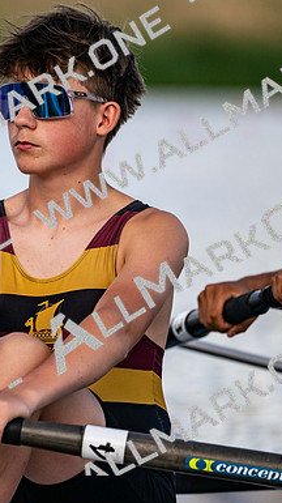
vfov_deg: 3.4
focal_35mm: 632
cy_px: 252
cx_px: -61
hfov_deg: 1.9
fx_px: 8418
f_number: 4.5
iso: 450
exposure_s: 1/2500
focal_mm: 400
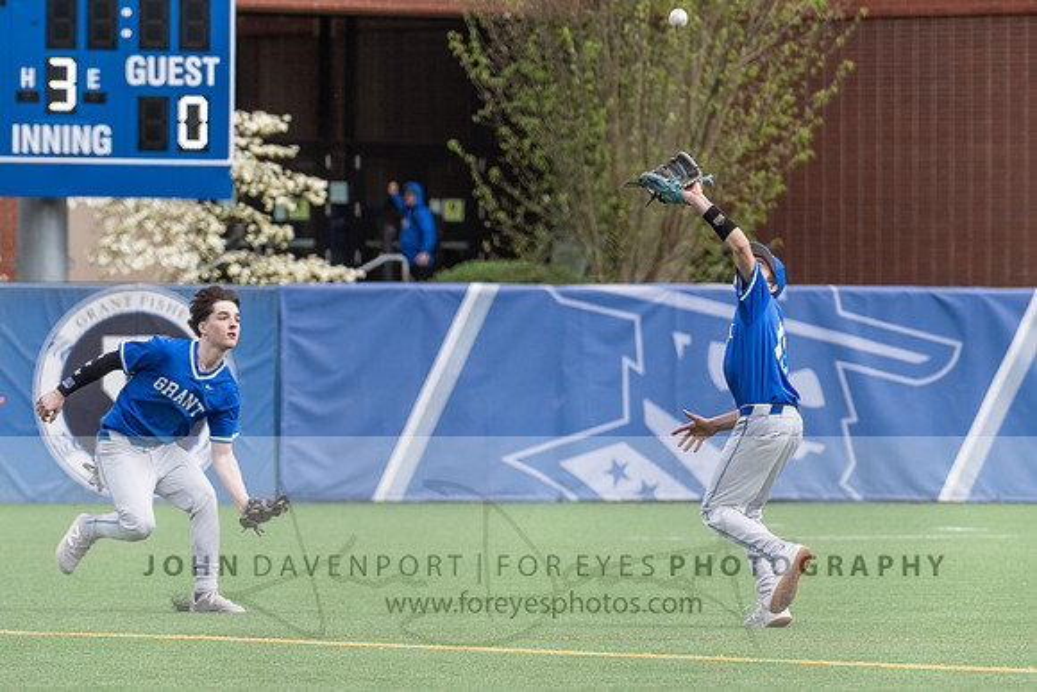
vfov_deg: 4.1
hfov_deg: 6.2
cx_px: 508
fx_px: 9579
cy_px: 404
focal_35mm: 332
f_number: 5.6
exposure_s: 1/1000
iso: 1800
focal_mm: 280
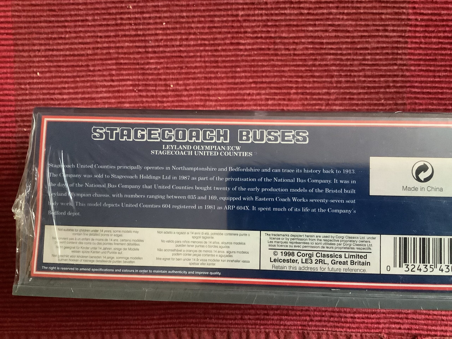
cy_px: 170
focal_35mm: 31
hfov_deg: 58.4
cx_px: 226
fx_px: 405
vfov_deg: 45.4
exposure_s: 1/25
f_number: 2.4
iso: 640
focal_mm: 3.3
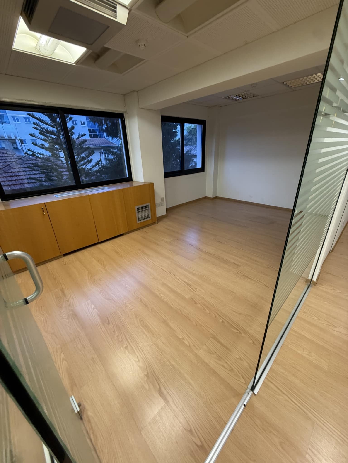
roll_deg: +1.4
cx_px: 174
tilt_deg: -21.7
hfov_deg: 85.7
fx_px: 188
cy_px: 232
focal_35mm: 14
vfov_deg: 102.1
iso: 200
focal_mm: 2.22
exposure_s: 1/50
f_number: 2.2
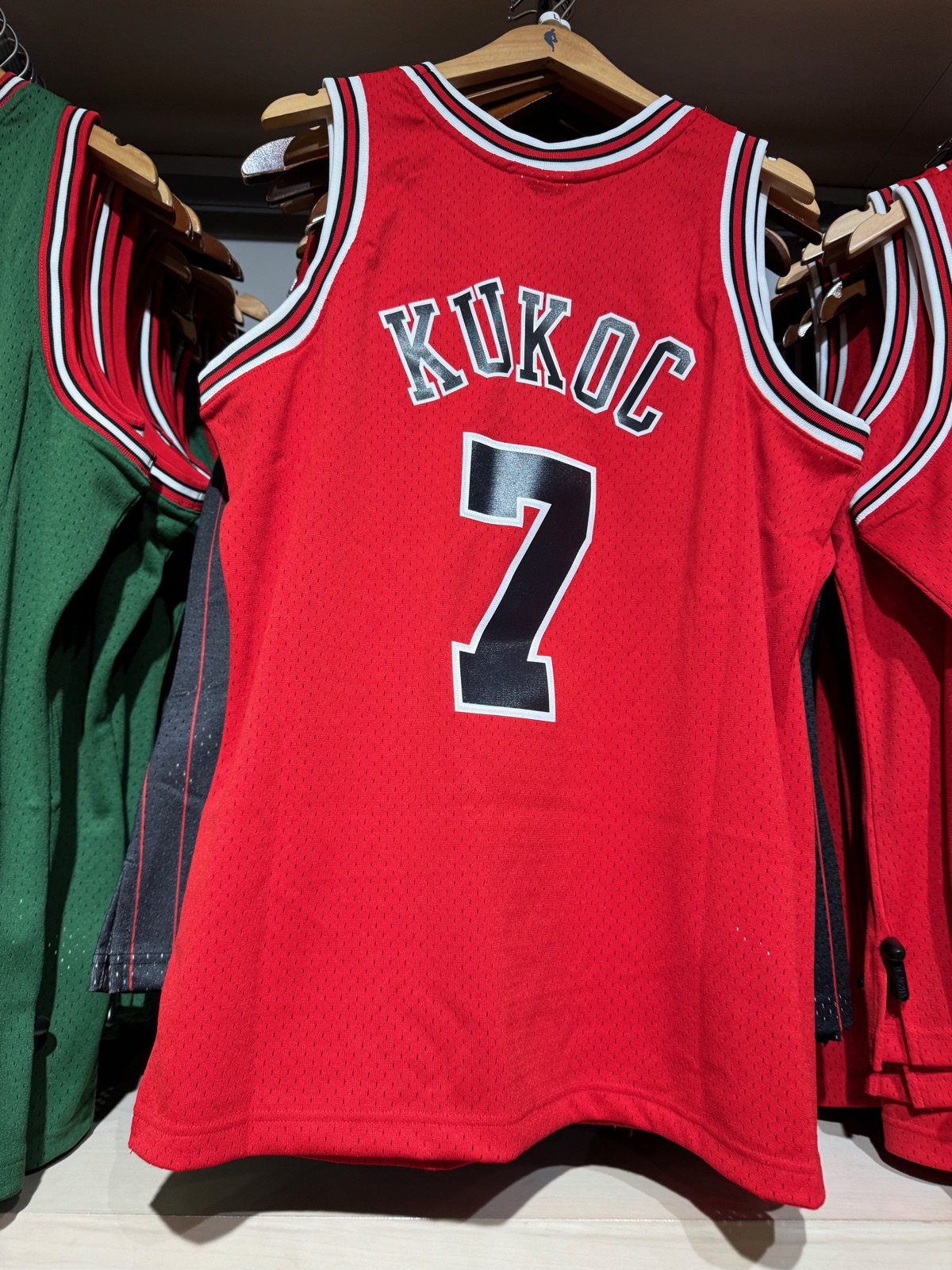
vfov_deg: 71.6
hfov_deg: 56.8
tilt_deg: +13.9
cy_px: 635
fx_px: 880
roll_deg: -0.1
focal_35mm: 24
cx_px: 476
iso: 125
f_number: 1.78
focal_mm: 6.86
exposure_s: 1/60
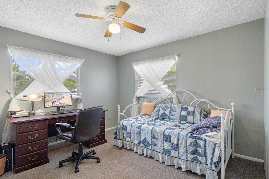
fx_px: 127
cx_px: 134
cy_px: 90
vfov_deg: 70.4
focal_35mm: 17
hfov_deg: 93.3
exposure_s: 1/6
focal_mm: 17
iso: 320
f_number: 9
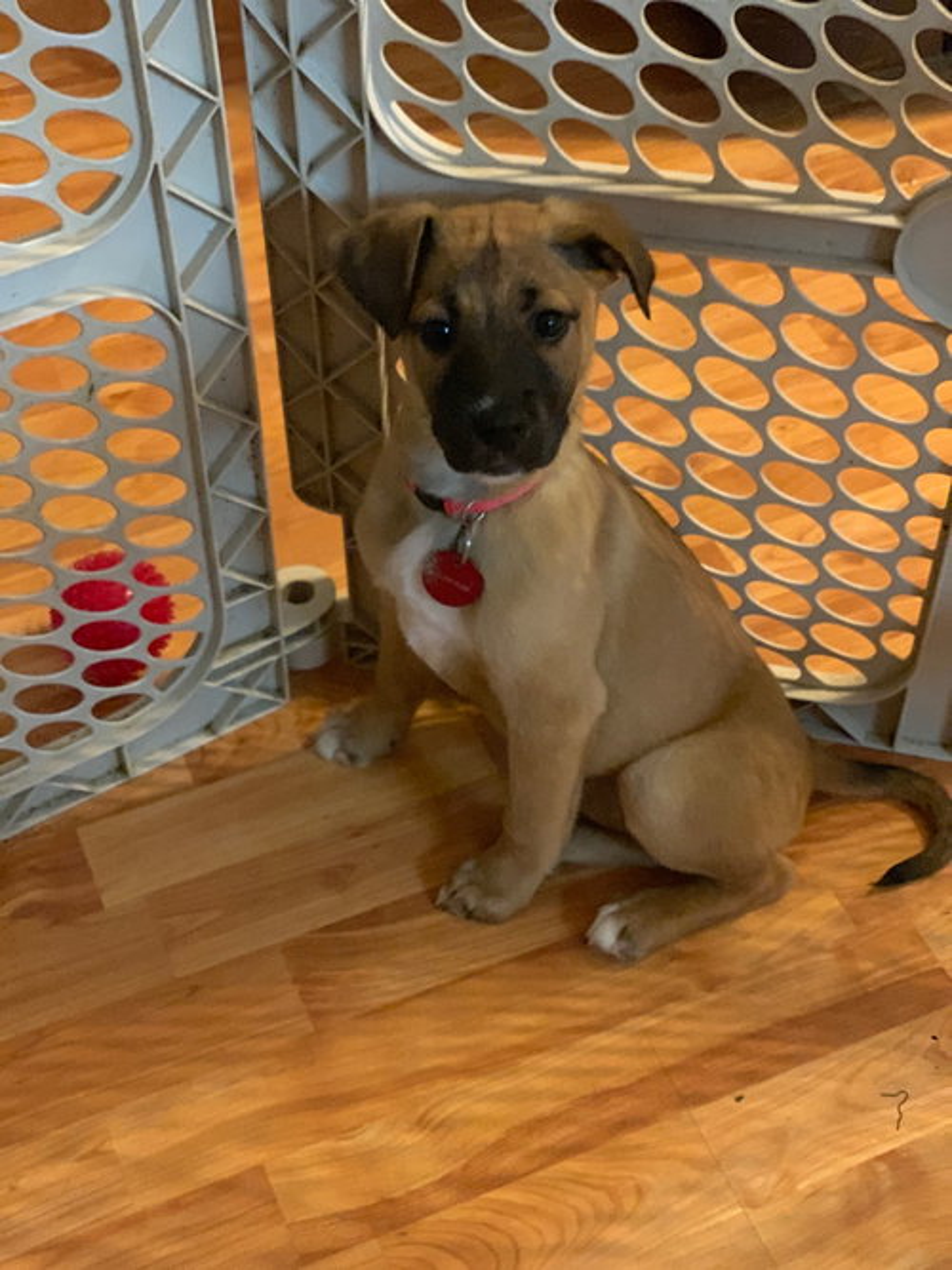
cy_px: 635
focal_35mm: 52
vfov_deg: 36.8
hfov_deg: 28.0
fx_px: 1907
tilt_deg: -47.7
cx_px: 476
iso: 640
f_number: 2.4
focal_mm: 6
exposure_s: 1/30
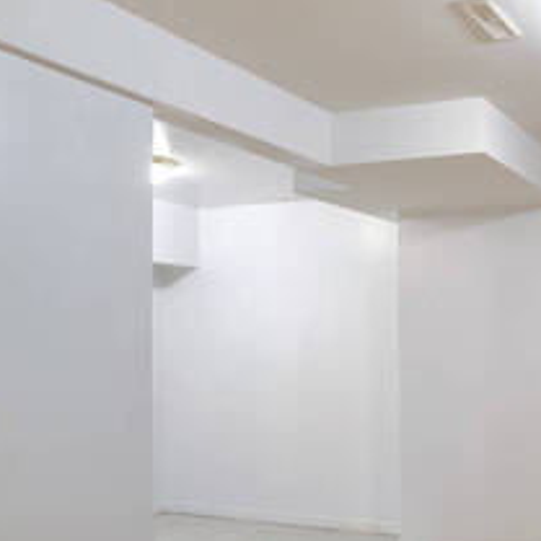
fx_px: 690
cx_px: 567
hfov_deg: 37.3
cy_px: 343
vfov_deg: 42.5
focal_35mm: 39
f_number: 7.1
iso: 320
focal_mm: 10
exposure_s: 1/5
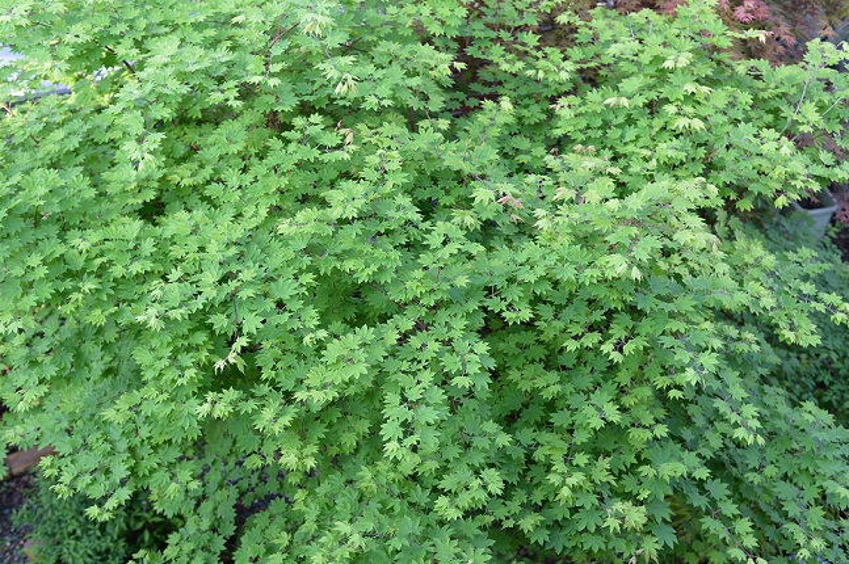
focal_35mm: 50
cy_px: 282
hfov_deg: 39.6
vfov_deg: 26.9
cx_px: 424
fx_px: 1178
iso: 250
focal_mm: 50
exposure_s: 1/100
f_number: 5
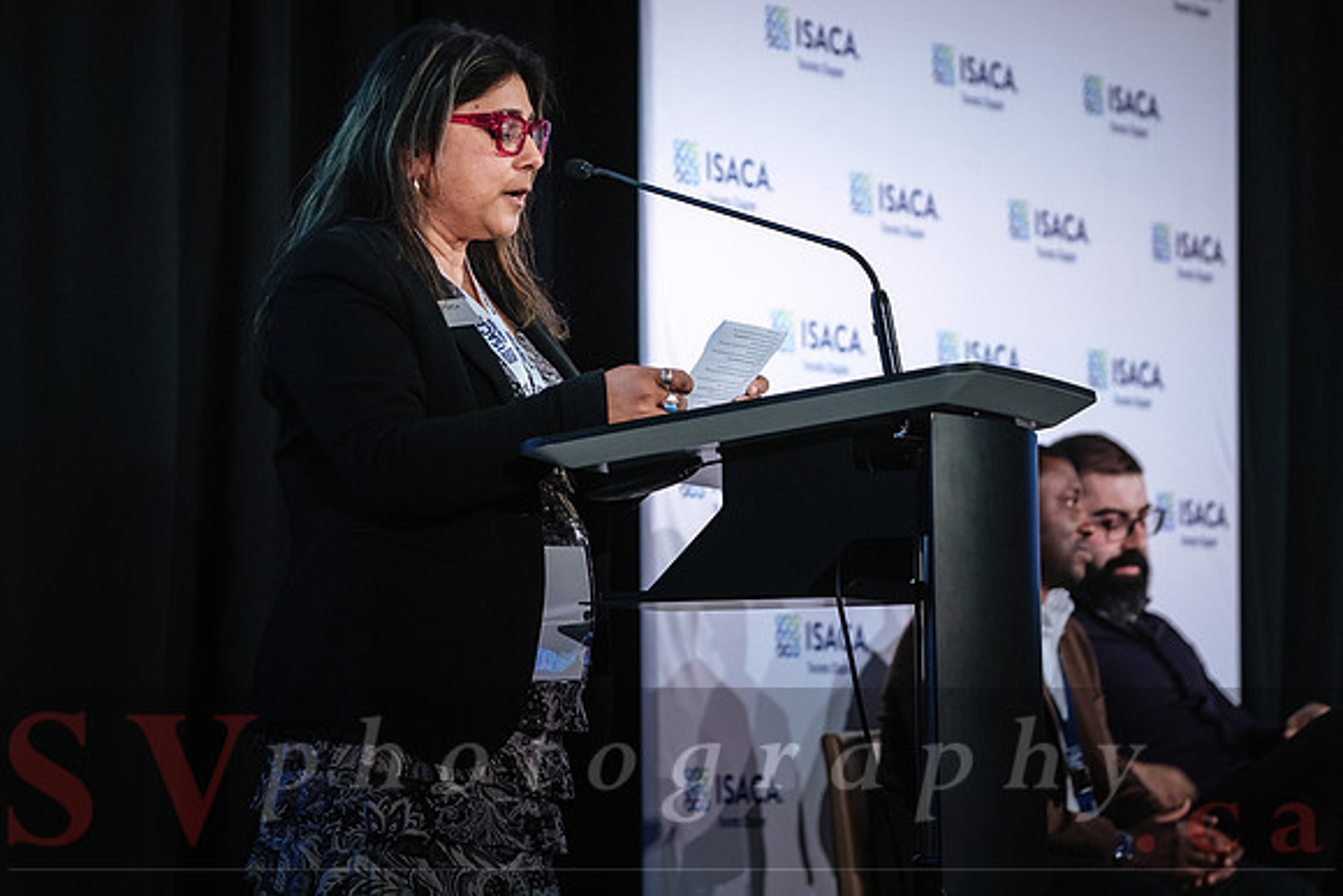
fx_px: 4729
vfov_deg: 10.8
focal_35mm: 127
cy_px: 373
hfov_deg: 16.2
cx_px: 555
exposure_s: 1/80
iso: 800
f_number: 2.8
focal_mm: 71.5
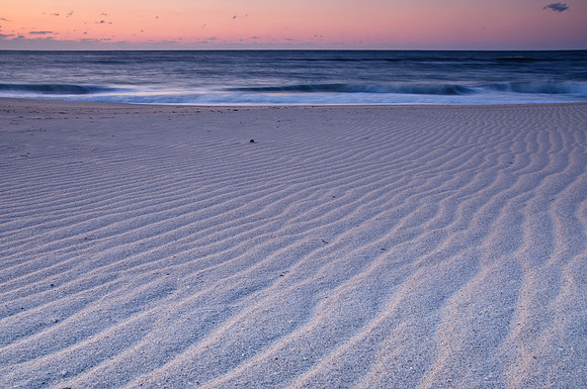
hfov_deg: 57.3
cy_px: 194
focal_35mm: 33
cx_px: 294
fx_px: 537
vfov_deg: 39.9
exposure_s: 1.6
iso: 100
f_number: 13
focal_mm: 22
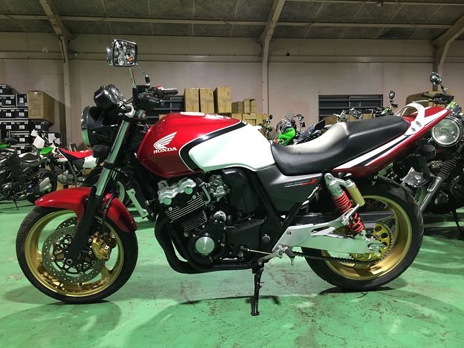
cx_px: 232
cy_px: 174
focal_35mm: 29
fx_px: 389
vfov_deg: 48.2
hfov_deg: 61.7
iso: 160
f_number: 2.2
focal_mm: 4.15
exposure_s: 1/30
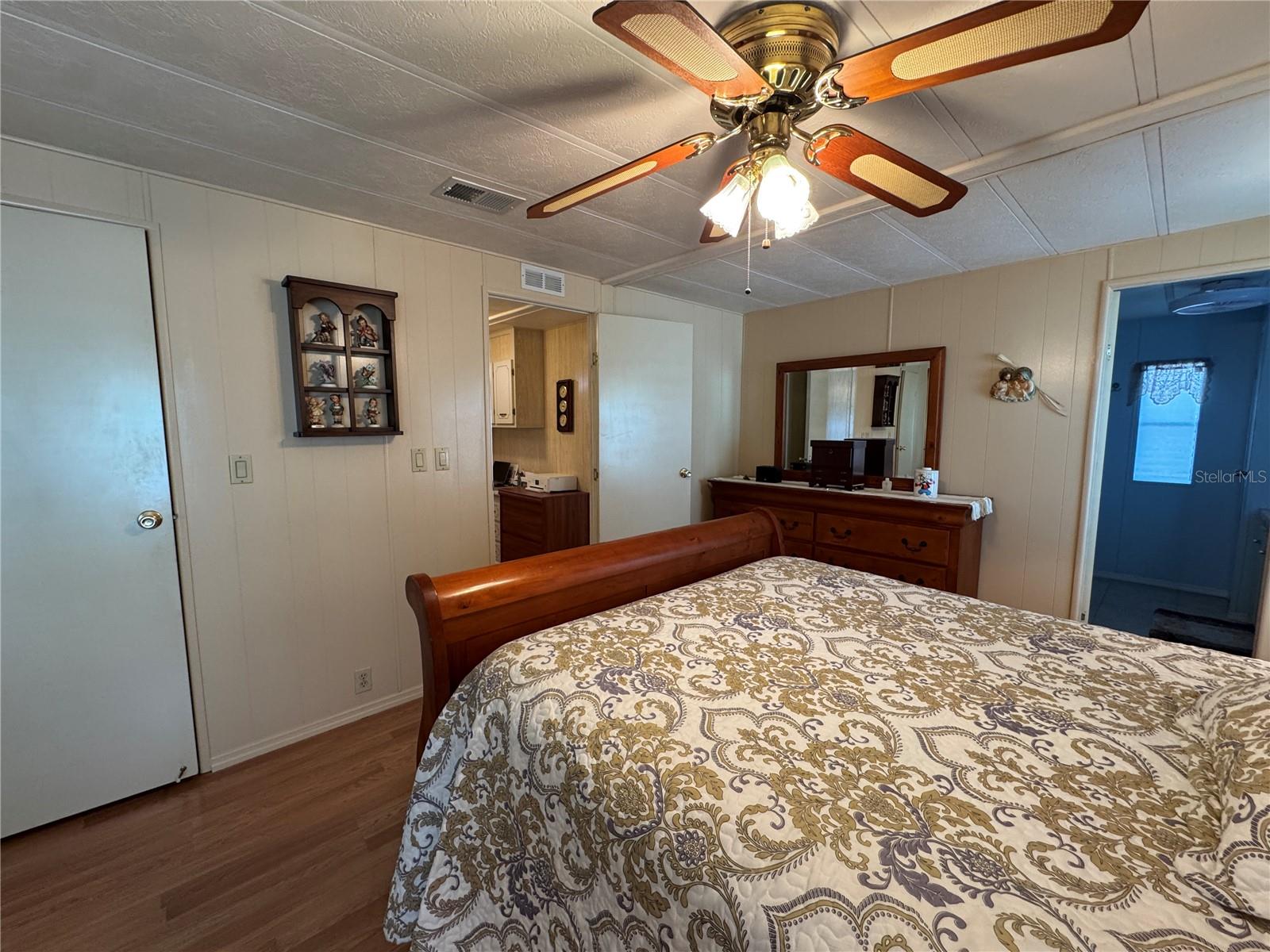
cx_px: 635
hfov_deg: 102.1
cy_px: 476
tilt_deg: -7.0
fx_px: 514
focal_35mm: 14
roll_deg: -0.1
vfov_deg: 85.7
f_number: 2.2
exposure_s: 1/60
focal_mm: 2.22
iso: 250
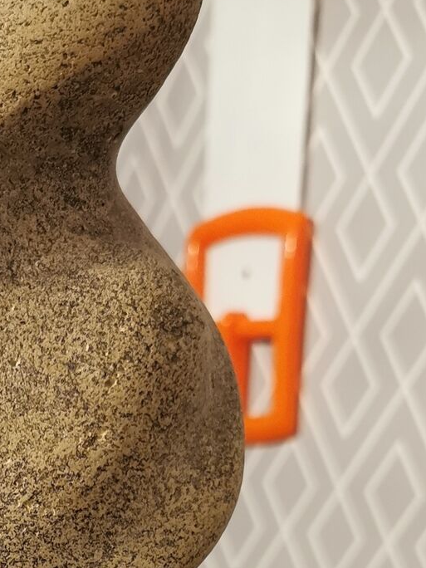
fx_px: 1296
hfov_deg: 18.4
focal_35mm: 79
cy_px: 698
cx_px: 47
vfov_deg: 22.6
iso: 320
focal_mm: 5.56
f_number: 1.6
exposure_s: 1/50
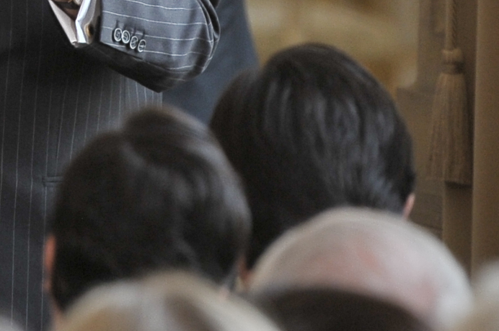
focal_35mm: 1048
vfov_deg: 1.3
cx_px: -48
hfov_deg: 2.0
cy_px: -197
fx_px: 14511
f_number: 3.5
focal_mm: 190
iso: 640
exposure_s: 1/160
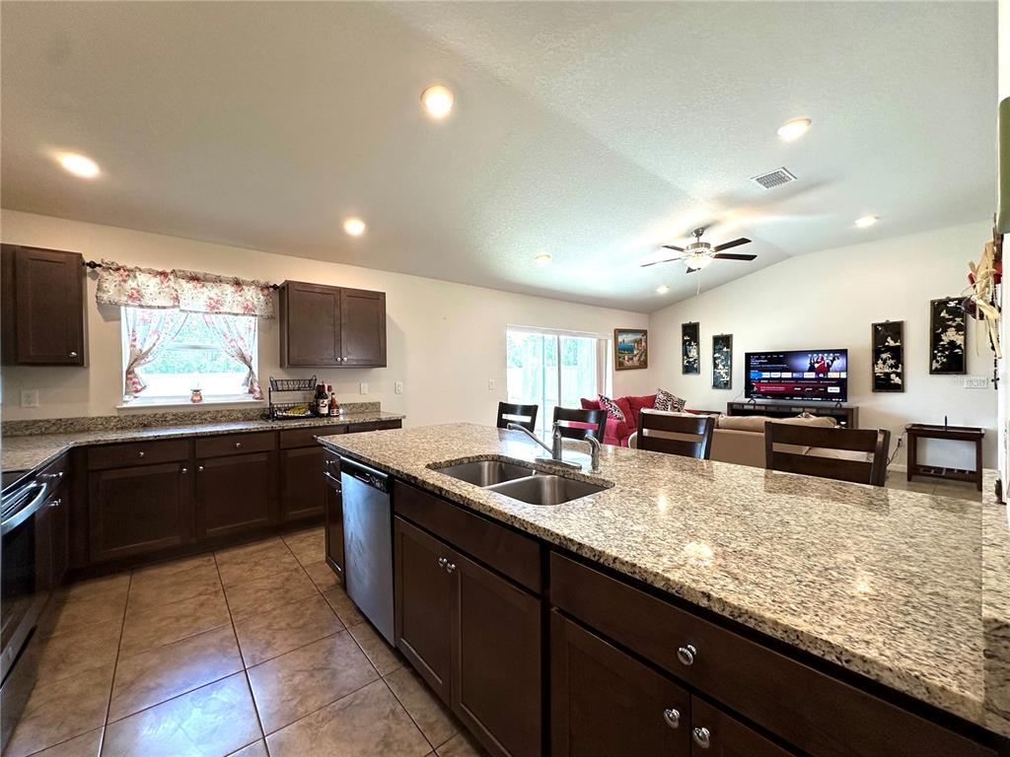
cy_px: 378
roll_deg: +0.2
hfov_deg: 102.1
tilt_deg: -0.6
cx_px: 505
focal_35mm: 14
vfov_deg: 85.7
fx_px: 408
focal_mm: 2.22
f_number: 2.2
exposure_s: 1/120
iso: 125
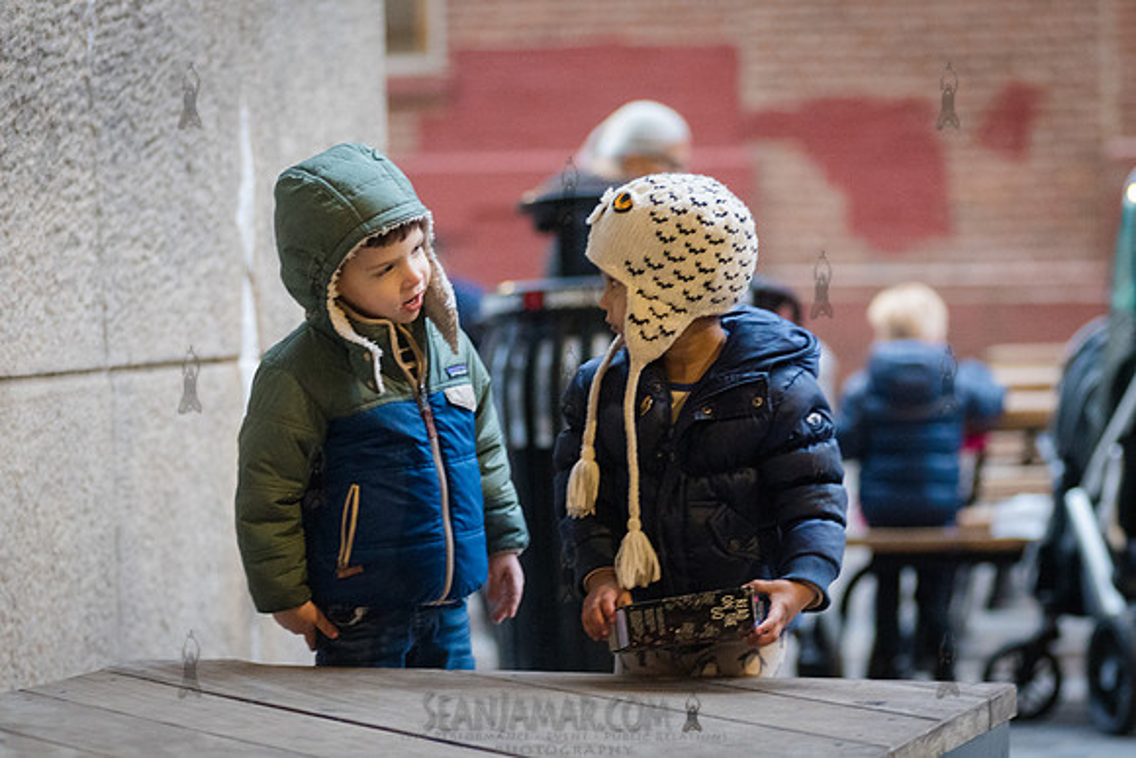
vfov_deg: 9.6
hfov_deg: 14.3
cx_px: 672
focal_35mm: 143
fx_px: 4529
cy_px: 369
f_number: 3.2
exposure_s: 1/80
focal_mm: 112
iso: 6400
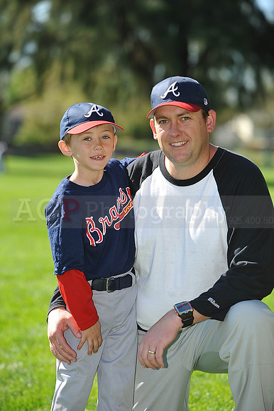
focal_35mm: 165
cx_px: 137
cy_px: 206
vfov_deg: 12.5
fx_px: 1886
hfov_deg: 8.3
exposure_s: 1/800
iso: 200
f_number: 4.5
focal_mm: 165
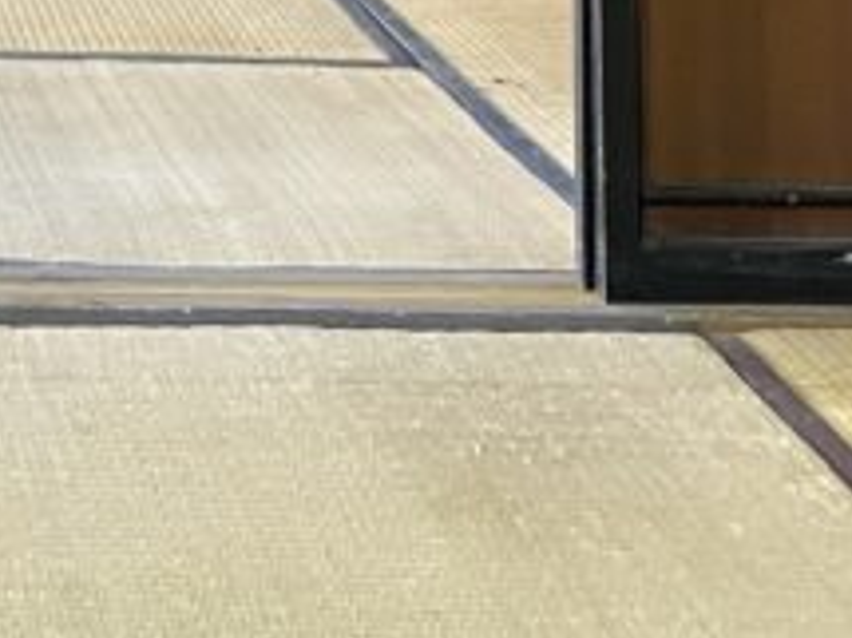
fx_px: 3050
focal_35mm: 124
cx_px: -349
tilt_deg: +0.1
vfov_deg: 11.1
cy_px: -551
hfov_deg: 15.0
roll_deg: +0.2
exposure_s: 1/60
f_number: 1.6
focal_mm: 4.2
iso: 400
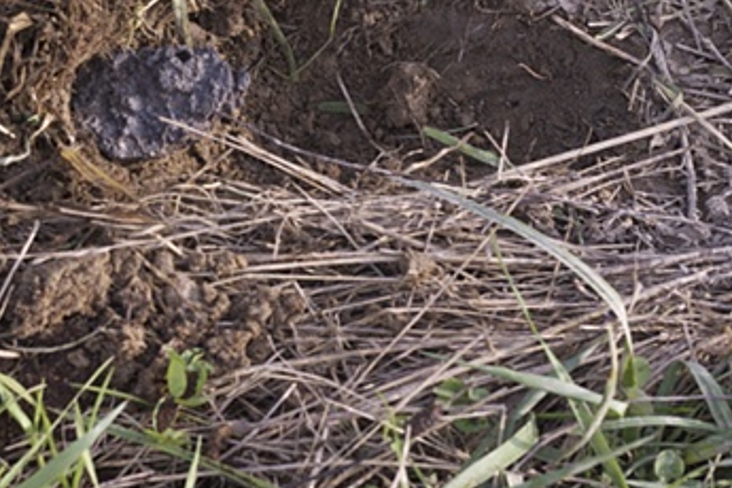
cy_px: 71
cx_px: 221
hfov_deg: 14.7
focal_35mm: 139
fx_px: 2826
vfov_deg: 9.8
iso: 200
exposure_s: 1/125
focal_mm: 50
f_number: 8
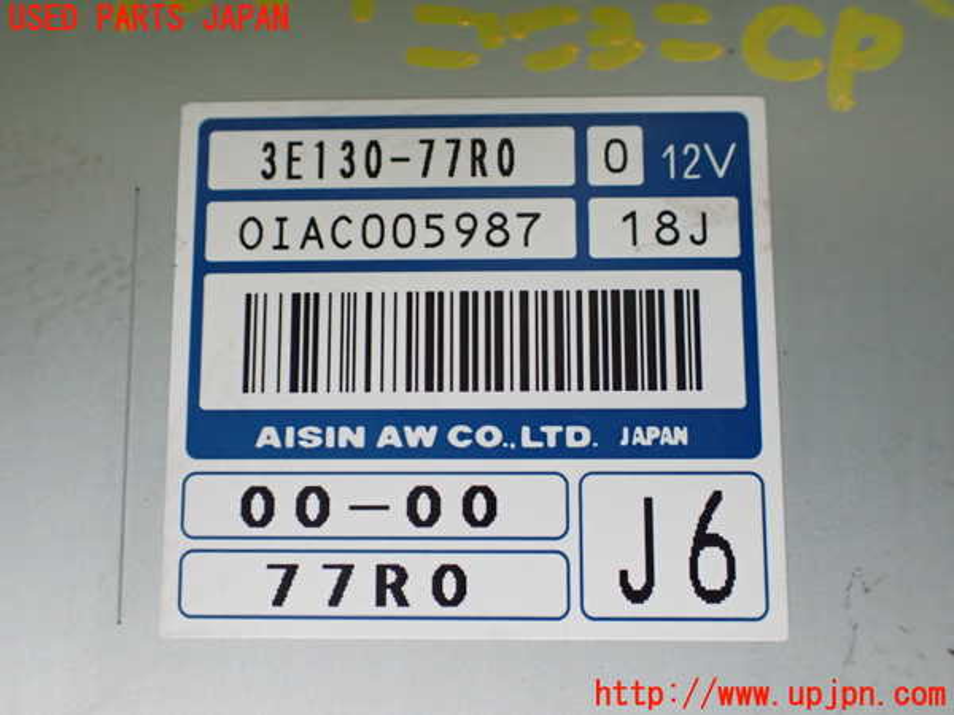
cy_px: 358
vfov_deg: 46.8
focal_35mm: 30
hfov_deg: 60.0
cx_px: 477
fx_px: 827
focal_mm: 5.4
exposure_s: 1/80
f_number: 2.3
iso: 800
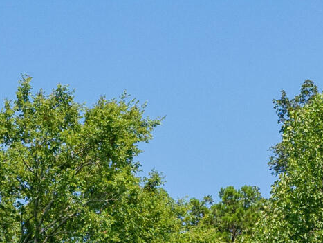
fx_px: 2017
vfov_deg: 6.5
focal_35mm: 216
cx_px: -146
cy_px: 603
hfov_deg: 8.9
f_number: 7.1
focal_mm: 35
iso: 320
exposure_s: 1/800
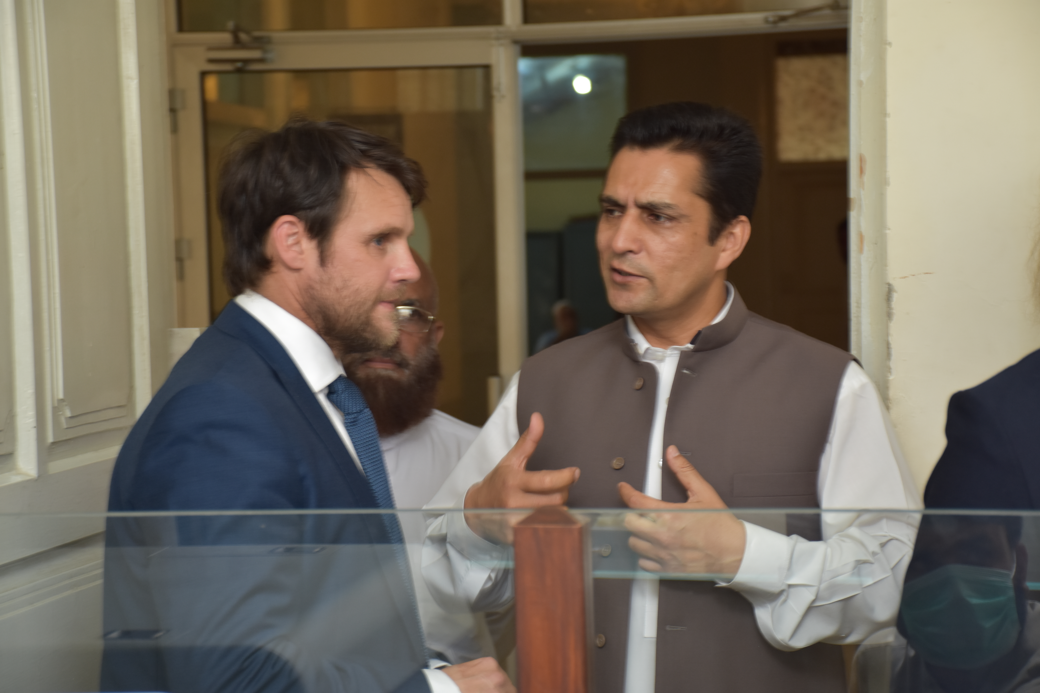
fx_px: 2860
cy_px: 346
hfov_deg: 20.6
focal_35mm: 99
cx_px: 520
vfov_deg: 13.8
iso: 500
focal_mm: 66
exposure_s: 1/60
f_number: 6.3
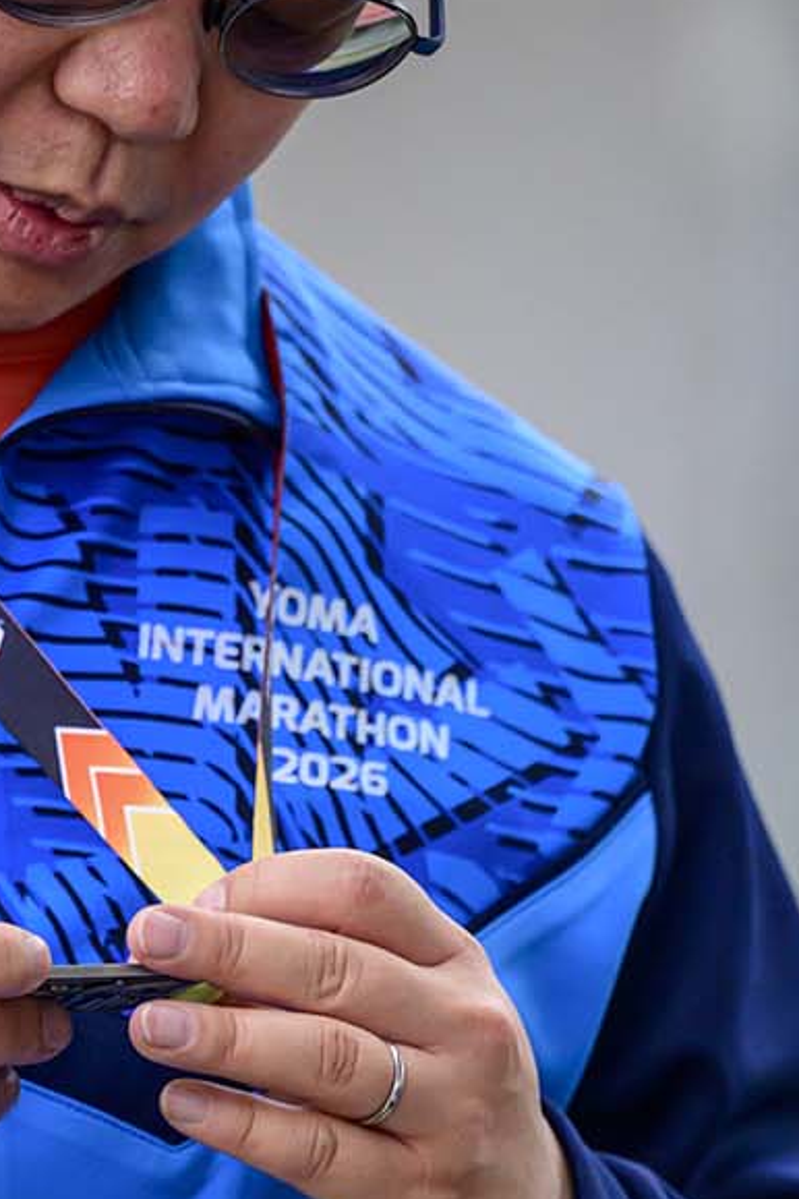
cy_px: 416
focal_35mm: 497
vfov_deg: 4.1
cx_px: 54
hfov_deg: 2.8
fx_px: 16545
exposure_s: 1/2000
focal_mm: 200
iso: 800
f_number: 2.8
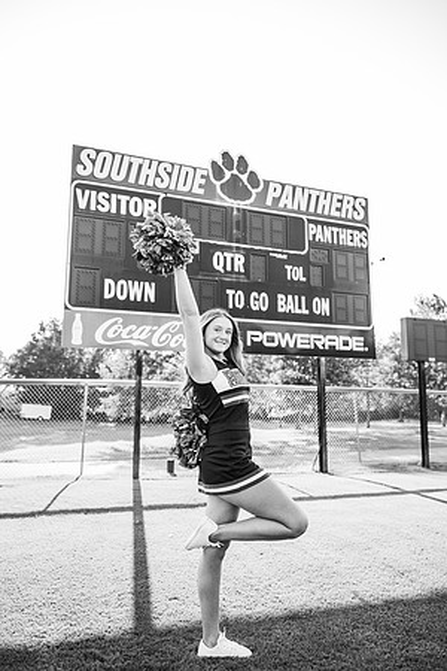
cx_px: 224
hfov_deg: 53.1
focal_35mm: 24
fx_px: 447
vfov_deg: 73.7
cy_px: 336
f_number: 2.8
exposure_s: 1/500
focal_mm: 24
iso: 200
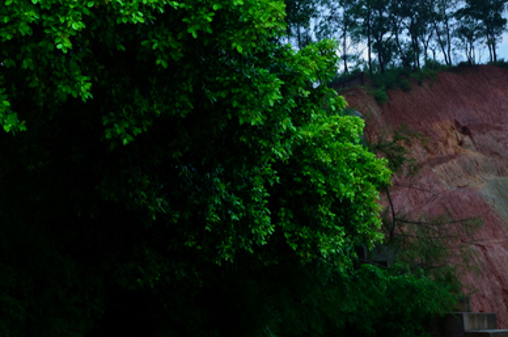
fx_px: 958
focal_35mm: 68
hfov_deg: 28.9
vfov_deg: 19.8
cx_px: 89
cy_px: 96
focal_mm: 22
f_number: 8
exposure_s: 1/40
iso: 100
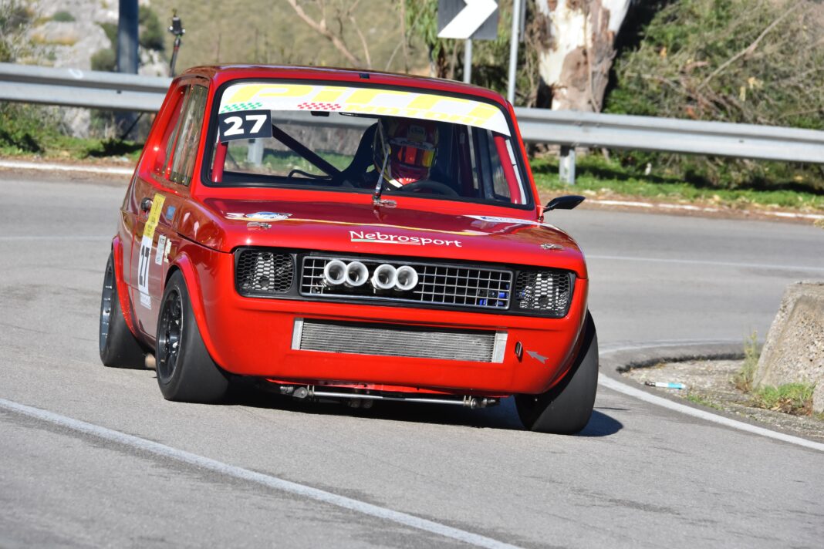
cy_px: 274
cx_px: 412
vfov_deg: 5.9
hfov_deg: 8.9
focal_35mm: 232
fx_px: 5321
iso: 800
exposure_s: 1/2000
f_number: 9
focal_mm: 155
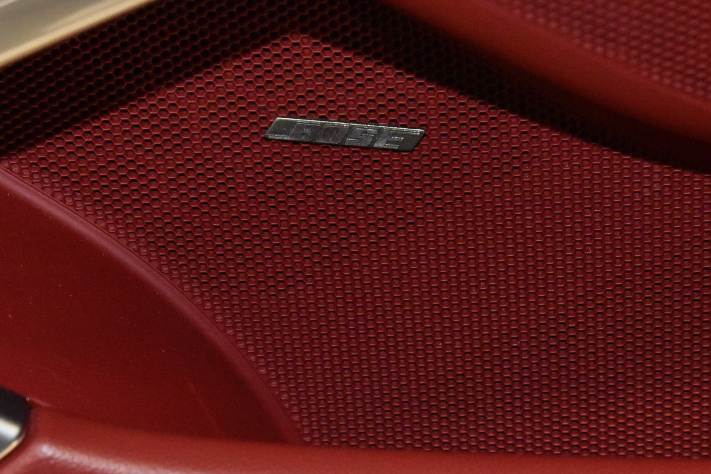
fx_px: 2444
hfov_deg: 16.6
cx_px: 385
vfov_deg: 11.1
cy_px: 138
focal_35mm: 124
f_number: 8
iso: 6400
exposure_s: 1/100
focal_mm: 55
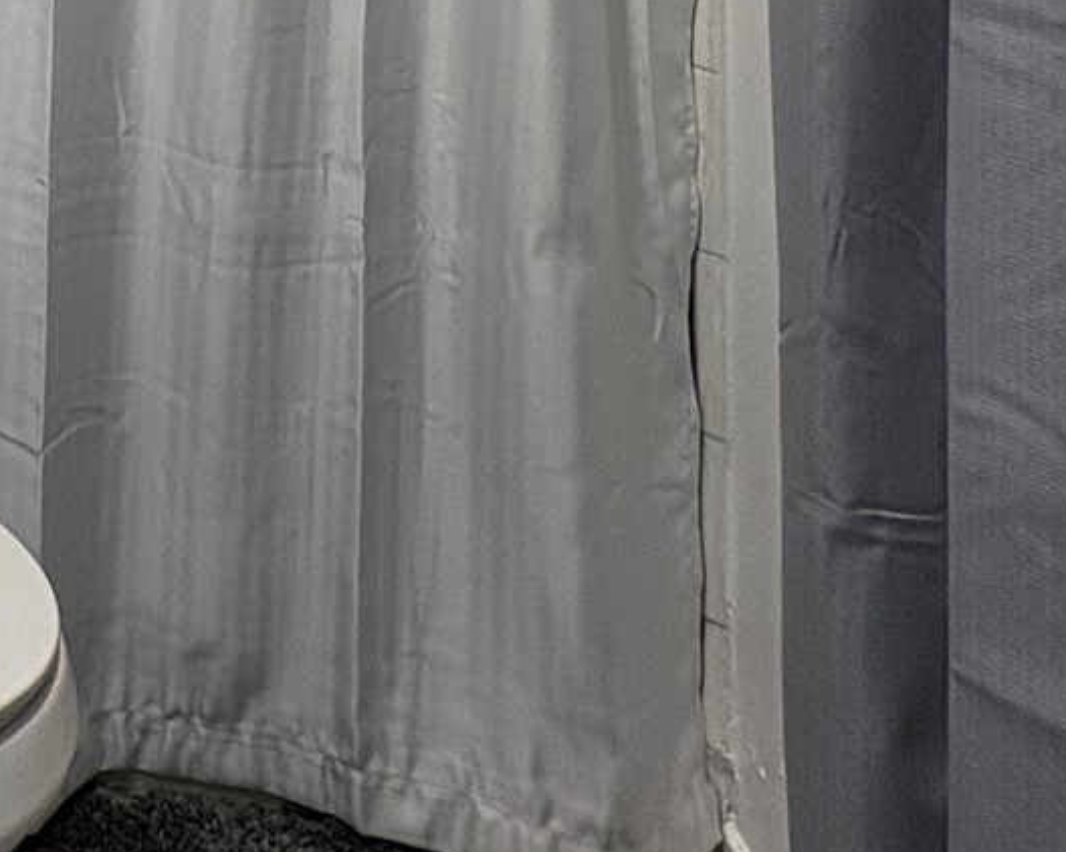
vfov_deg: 21.5
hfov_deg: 30.1
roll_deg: -0.2
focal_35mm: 53
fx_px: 1672
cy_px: -573
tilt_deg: +3.5
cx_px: -214
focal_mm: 2.22
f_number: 2.2
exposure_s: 1/120
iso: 100
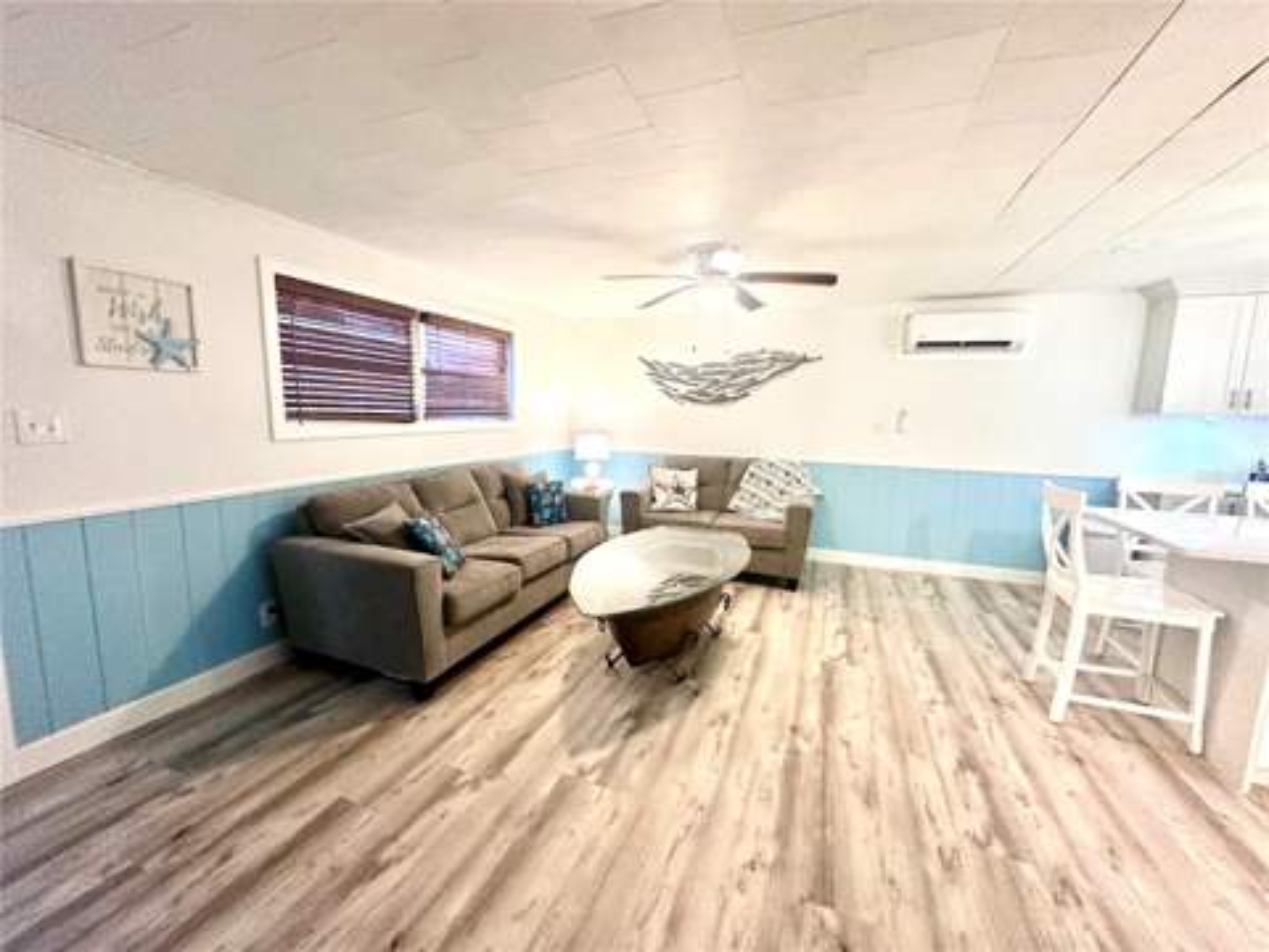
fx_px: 513
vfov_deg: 85.7
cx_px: 634
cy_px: 476
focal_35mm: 14
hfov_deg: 102.1
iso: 400
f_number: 2.2
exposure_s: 1/60
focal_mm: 2.22
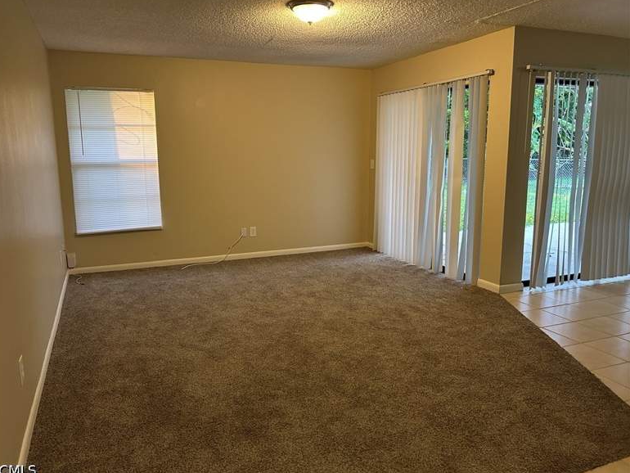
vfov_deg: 51.4
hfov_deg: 65.3
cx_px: 304
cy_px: 236
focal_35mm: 27
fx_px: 492
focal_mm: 5.7
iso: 200
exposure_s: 1/60
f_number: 1.5
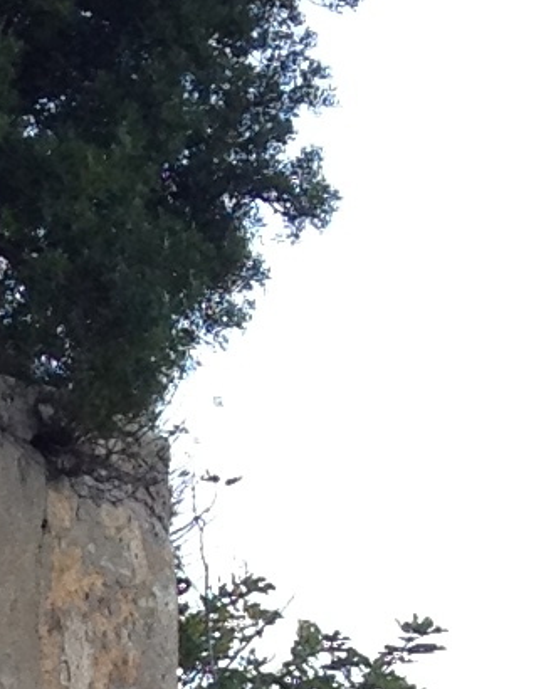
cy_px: 1902
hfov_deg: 5.4
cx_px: -1000
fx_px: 5545
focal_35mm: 272
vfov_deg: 6.6
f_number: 2.4
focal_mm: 4.28
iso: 64
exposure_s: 1/424
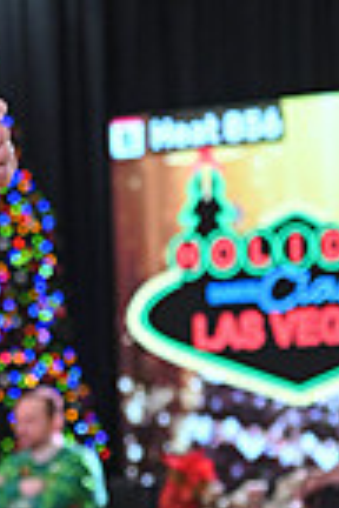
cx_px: -277
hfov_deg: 4.5
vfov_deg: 6.7
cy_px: 653
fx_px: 4280
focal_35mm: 303
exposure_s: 1/400
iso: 2000
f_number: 4
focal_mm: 75
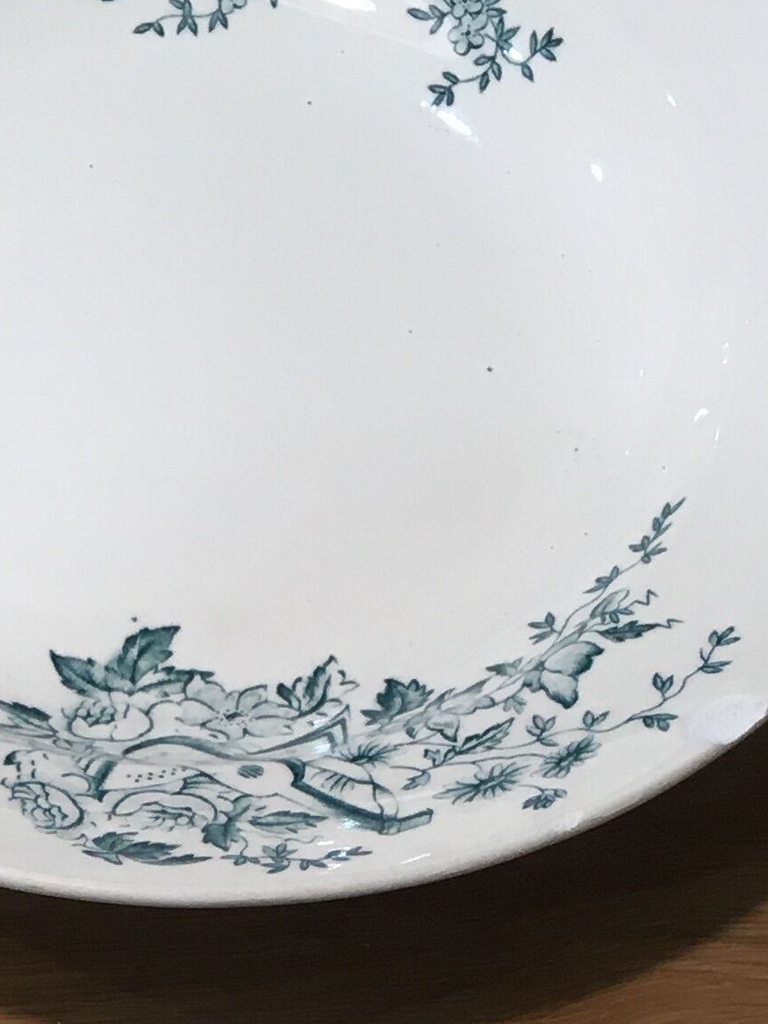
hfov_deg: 14.3
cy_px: 1391
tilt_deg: -67.6
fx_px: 3016
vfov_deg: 17.8
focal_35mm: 102
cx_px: 55
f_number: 2.2
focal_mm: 4.15
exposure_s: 1/33
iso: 40
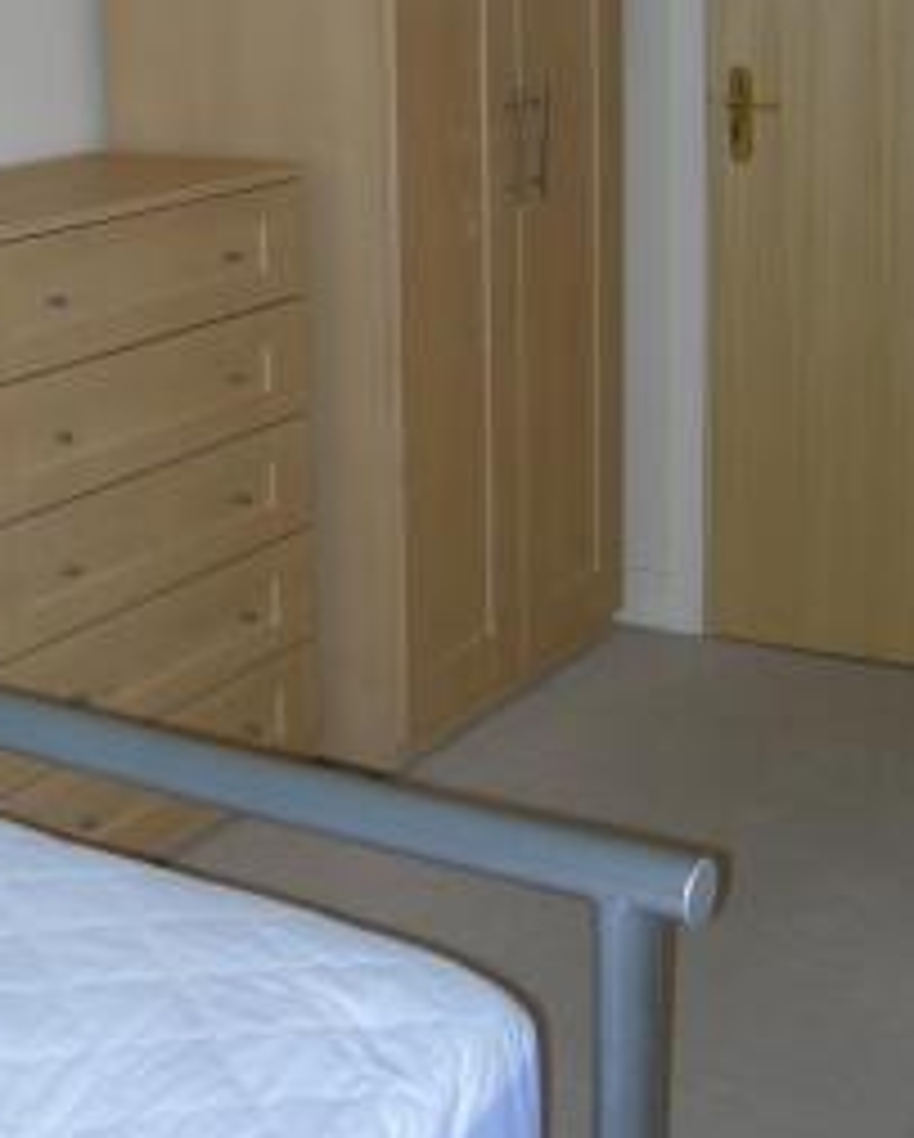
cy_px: 295
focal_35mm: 64
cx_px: 306
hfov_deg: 23.8
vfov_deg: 29.1
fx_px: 2160
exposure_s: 1/60.1
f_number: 2.8
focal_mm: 7.8
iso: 50
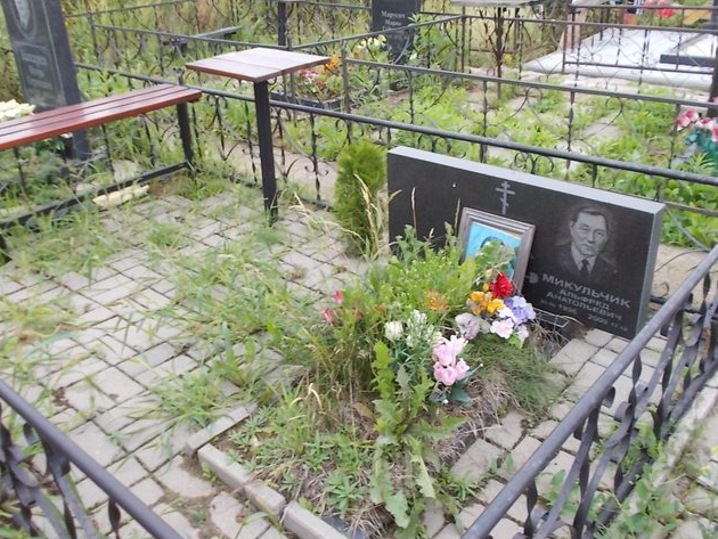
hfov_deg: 55.3
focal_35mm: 33
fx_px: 685
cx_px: 369
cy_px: 239
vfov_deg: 42.9
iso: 80
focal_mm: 4.6
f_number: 3.2
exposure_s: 1/80
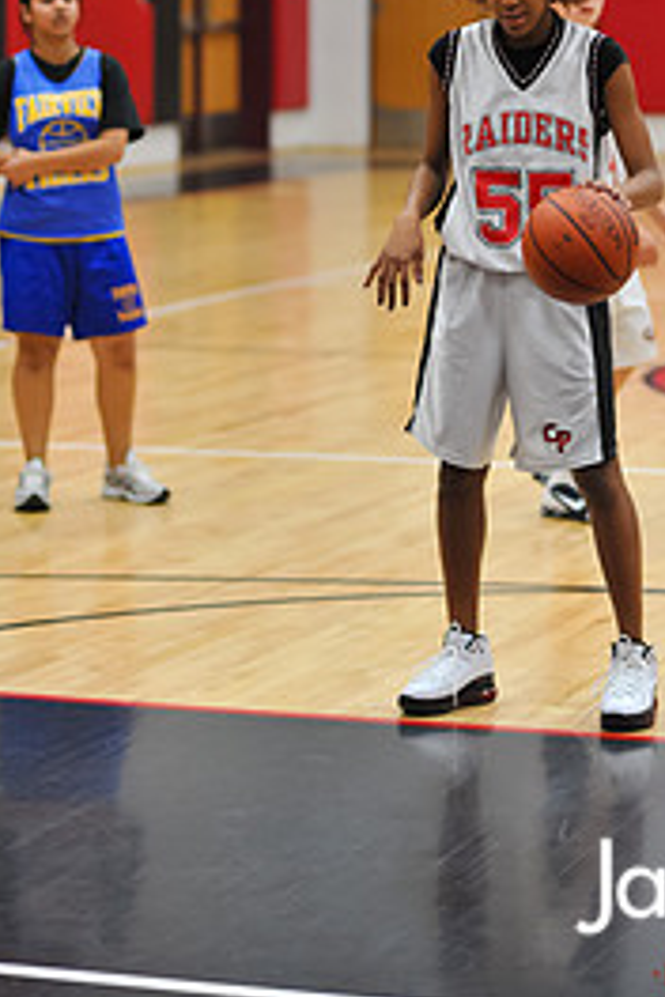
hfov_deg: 9.4
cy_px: 189
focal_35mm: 145
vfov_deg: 14.1
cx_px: 520
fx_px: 4017
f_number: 2.2
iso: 1400
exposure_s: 1/500
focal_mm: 85
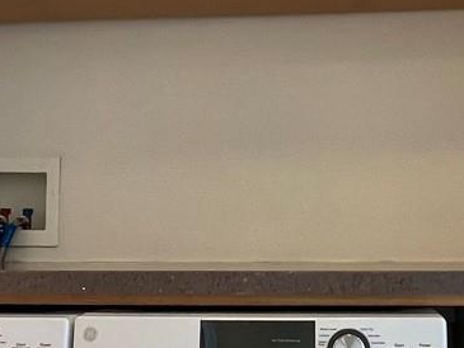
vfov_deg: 25.6
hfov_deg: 33.5
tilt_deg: +3.4
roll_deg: +0.5
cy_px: 201
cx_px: 300
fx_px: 764
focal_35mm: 57
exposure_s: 1/120
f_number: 1.8
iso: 250
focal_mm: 1.57
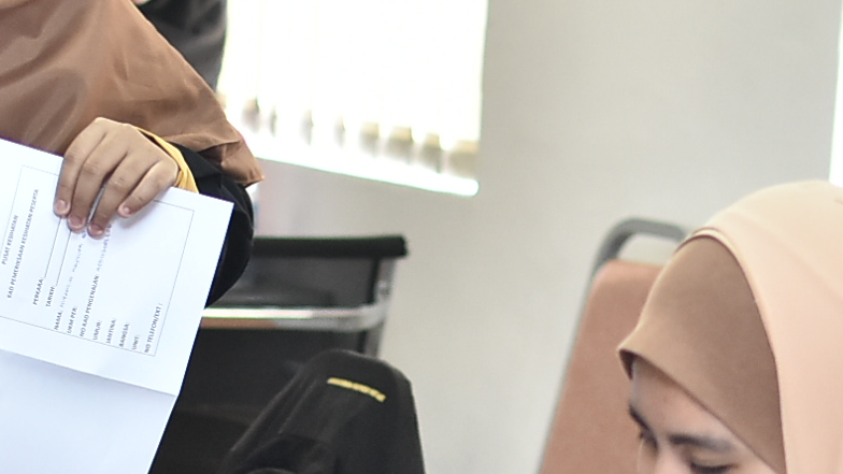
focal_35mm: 210
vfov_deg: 5.8
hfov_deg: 10.2
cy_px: 571
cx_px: 186
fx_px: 4694
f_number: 2.2
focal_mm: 35
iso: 800
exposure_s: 1/250
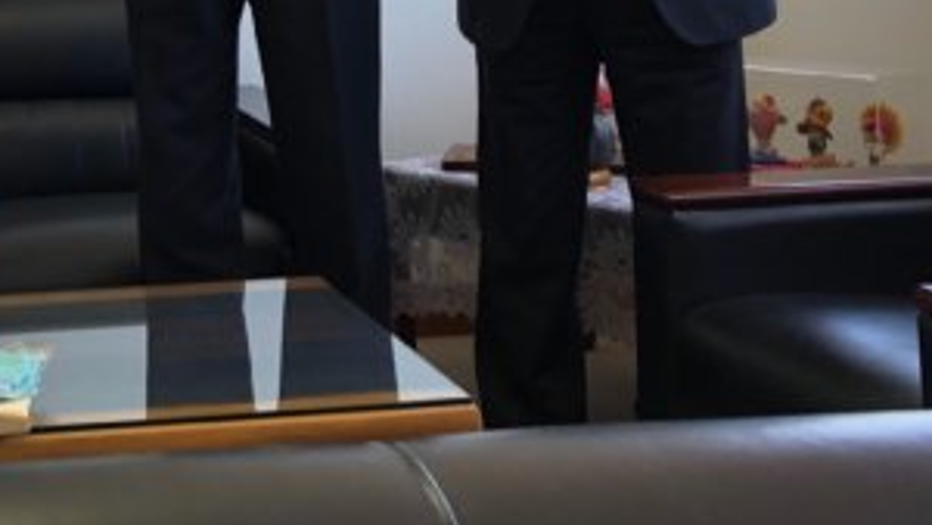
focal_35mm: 78
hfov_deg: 25.9
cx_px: 22
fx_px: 1928
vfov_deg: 14.7
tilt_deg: +0.2
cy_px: -205
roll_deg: +2.0
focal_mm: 3.99
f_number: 1.8
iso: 64
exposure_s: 1/120
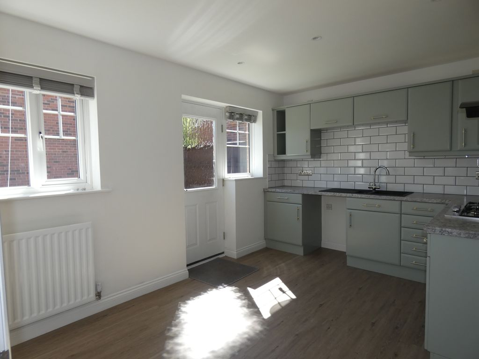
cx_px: 240
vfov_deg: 66.0
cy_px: 180
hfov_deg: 81.7
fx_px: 277
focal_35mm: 20
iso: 80
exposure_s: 1/200
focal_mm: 3.6
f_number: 2.8
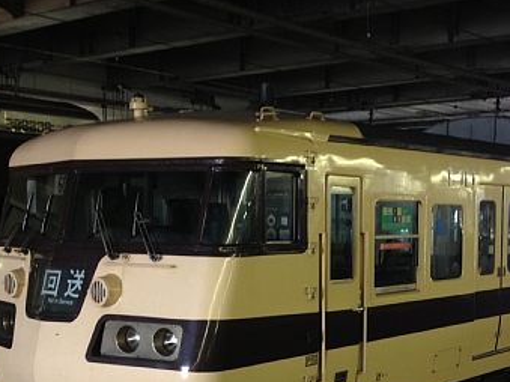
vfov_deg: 23.4
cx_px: 335
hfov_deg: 31.0
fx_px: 913
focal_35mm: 62
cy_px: 281
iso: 80
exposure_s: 1/20
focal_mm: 4.28
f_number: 2.4
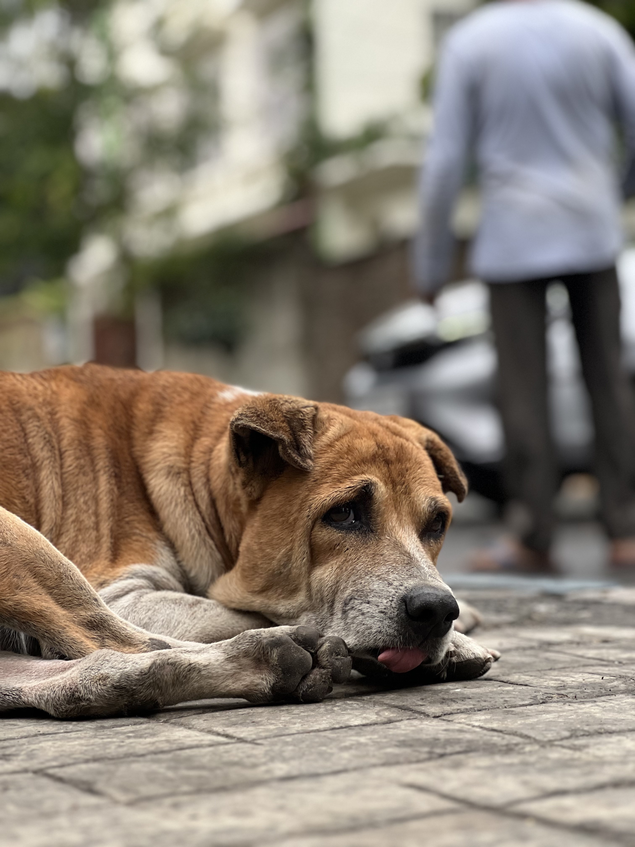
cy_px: 424
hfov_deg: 19.1
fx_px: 1883
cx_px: 318
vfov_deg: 25.3
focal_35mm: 77
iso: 160
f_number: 2.8
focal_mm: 9
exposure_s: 1/121
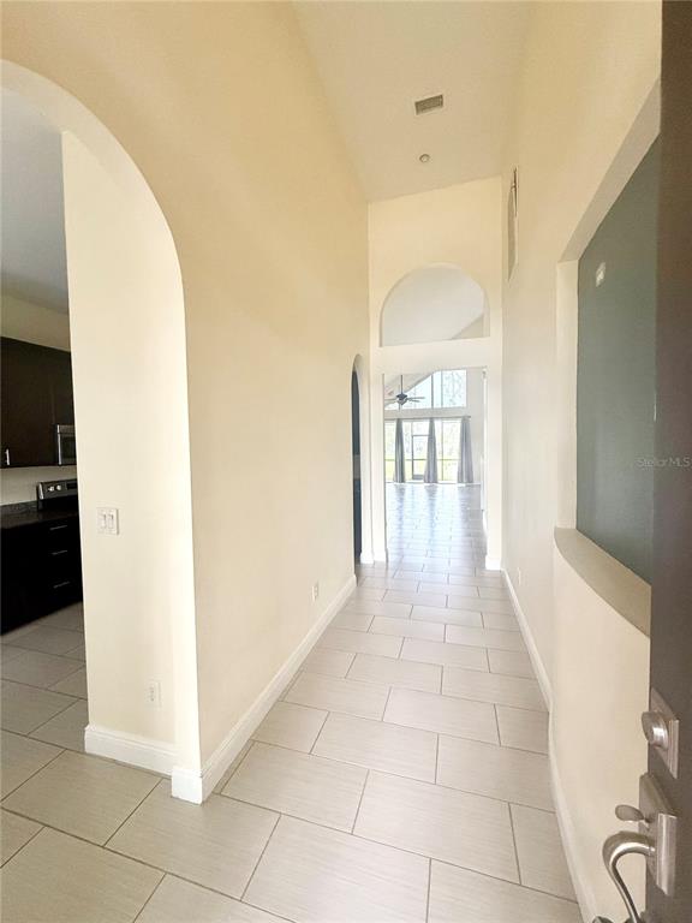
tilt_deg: -2.5
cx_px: 346
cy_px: 462
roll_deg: +0.5
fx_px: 373
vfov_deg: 102.1
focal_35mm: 14
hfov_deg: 85.7
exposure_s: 1/99
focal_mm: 2.22
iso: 320
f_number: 2.2
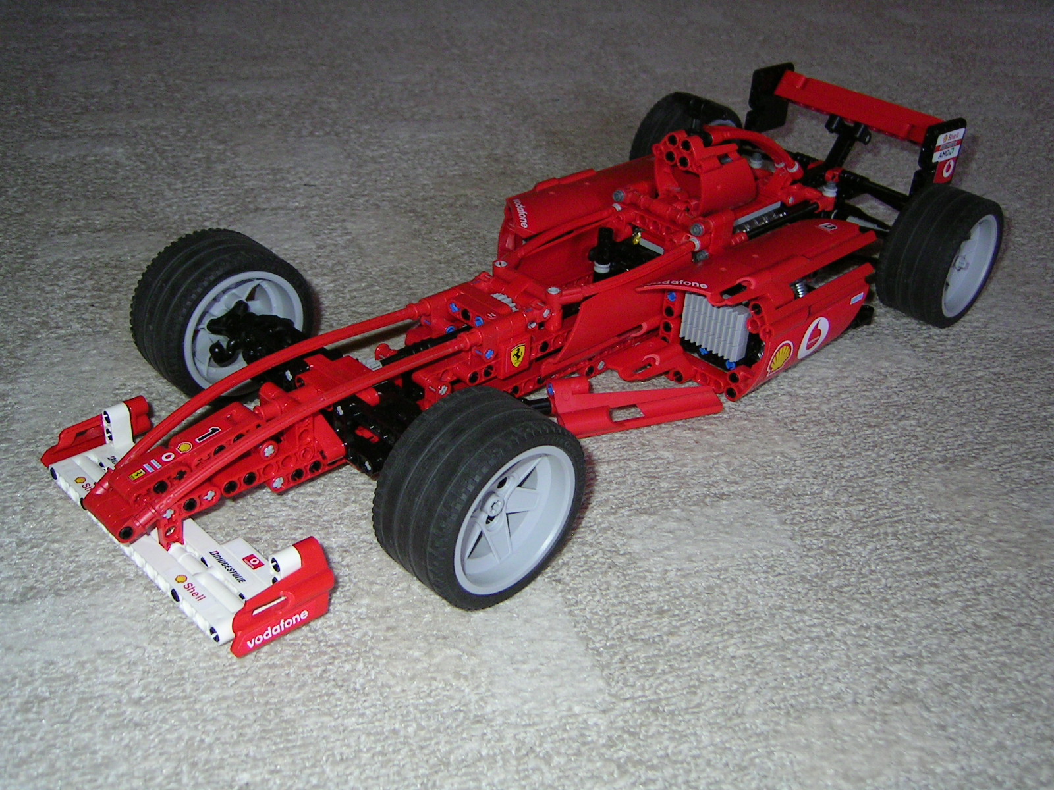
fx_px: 1096
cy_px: 395
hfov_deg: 51.4
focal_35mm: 36
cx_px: 527
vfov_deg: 39.7
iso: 100
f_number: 2.8
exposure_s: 1/30
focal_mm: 5.6
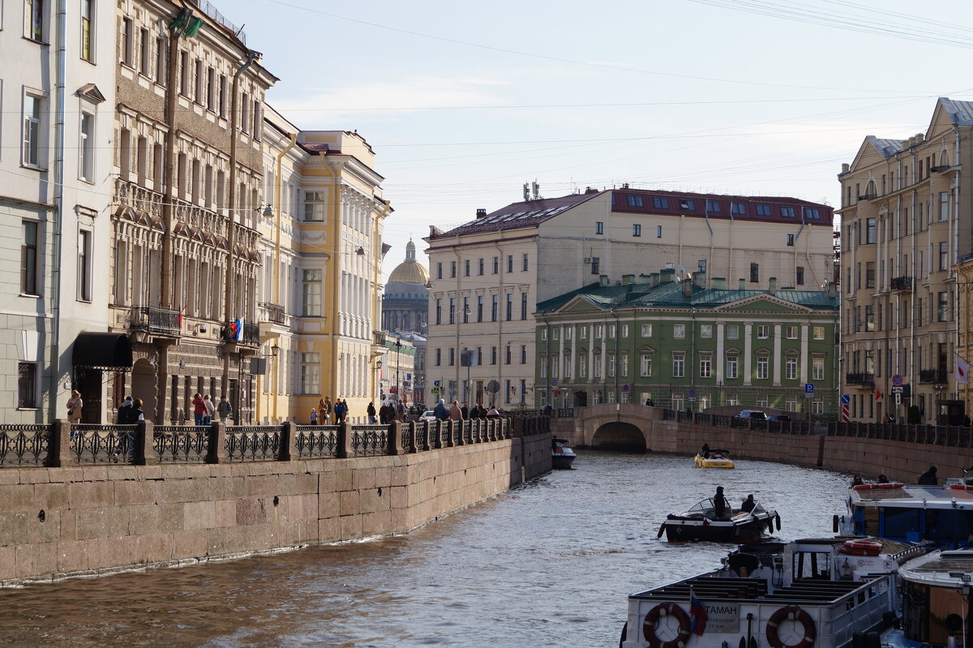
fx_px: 2229
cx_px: 486
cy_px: 324
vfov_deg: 16.5
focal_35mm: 82
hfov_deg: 24.6
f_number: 9
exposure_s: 1/160
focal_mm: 55
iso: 100
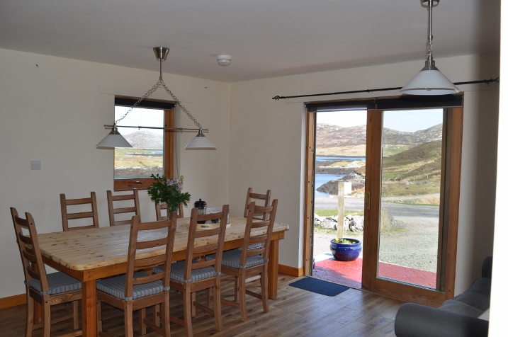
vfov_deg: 39.9
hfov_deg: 57.3
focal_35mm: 33
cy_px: 168
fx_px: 465
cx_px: 254
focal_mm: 22
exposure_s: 1/200
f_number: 6.3
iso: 200
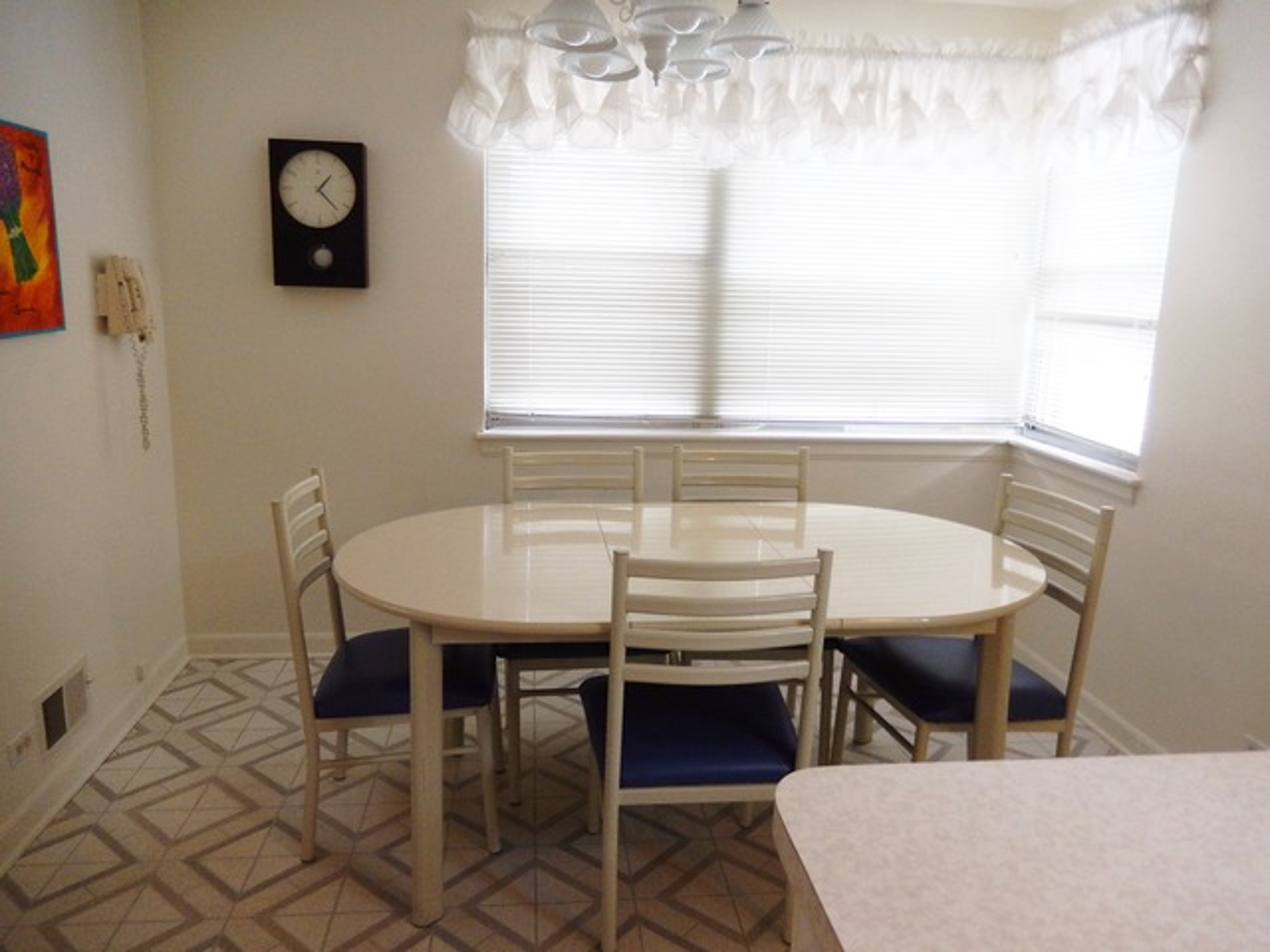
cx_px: 635
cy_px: 476
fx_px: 917
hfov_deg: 69.4
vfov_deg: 54.9
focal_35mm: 25
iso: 125
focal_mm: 4.5
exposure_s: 1/30
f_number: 3.4
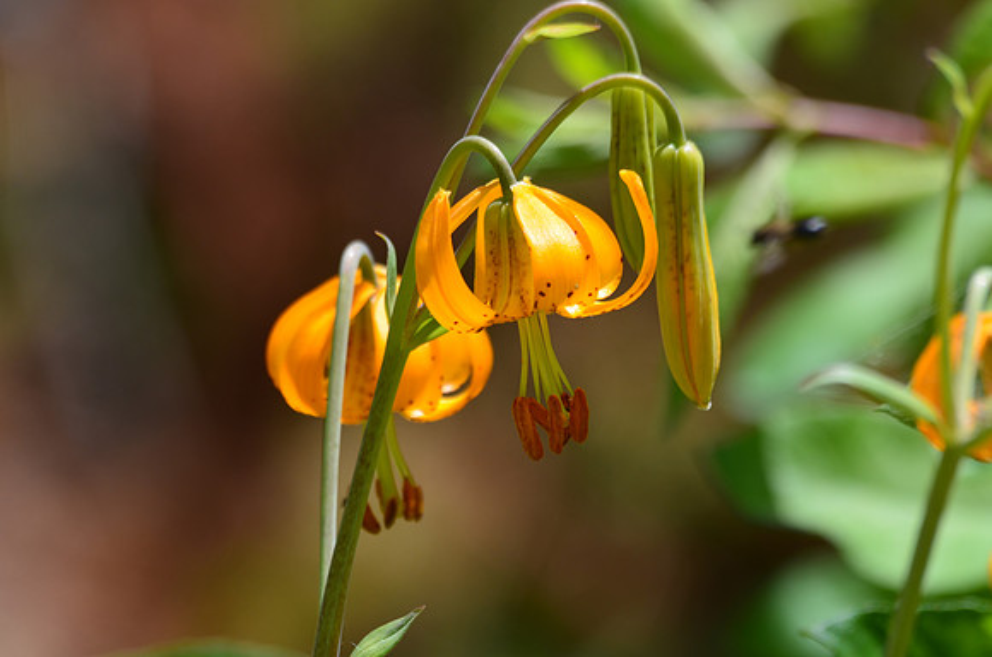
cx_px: 496
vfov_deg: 3.0
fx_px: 12373
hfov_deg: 4.6
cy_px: 328
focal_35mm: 450
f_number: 10
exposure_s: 1/250
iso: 200
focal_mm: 300
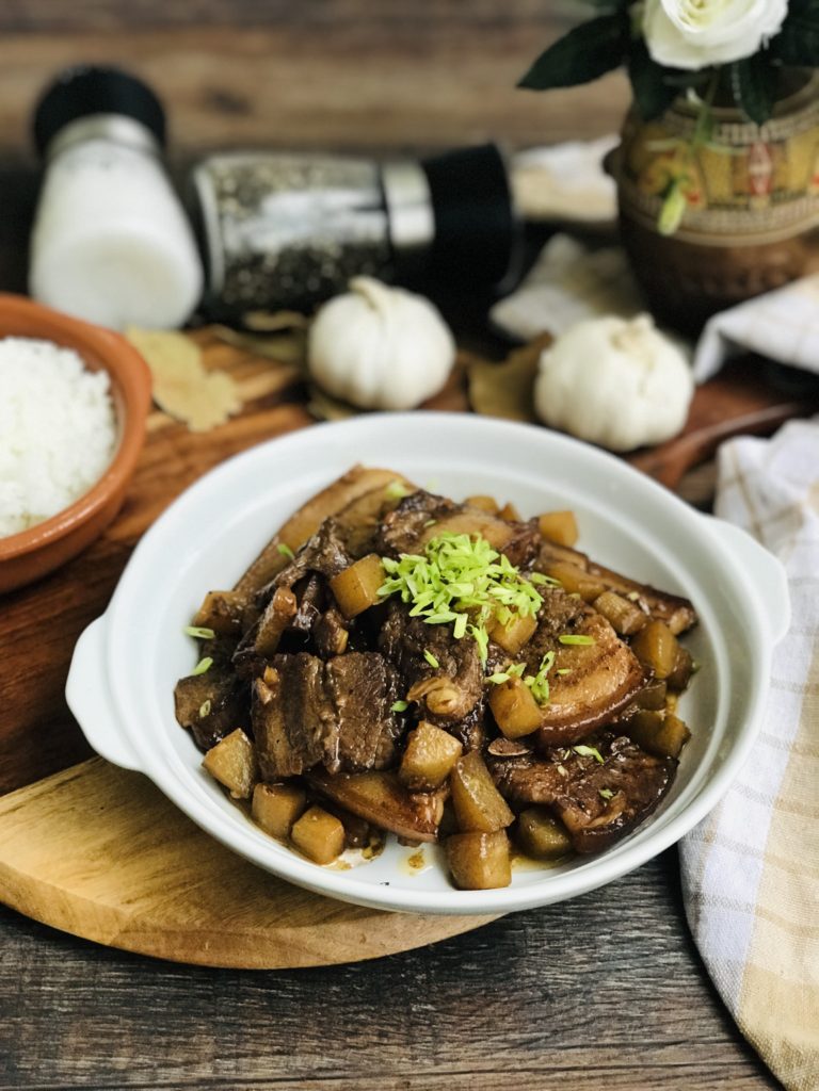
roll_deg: -1.2
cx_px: 410
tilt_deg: -42.8
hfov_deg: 25.7
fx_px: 1798
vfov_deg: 33.8
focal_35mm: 57
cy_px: 546
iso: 250
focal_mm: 6.6
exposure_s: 1/60
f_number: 2.8
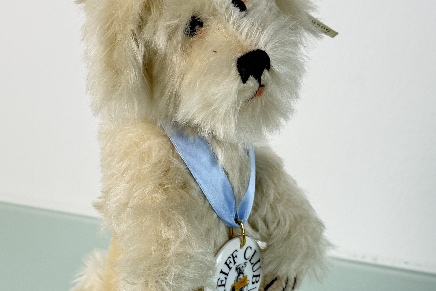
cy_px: 191
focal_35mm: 70
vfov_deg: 19.4
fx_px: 848
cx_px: 176
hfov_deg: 28.8
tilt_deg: -17.2
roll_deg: -1.0
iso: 64
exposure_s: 1/181
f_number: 1.78
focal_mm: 6.76
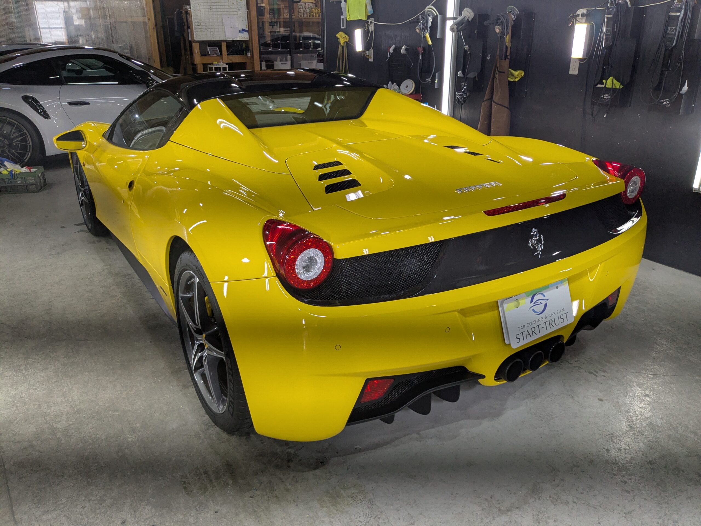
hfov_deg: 65.3
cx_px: 350
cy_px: 263
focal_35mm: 27
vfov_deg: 51.4
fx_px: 547
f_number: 1.73
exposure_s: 1/254
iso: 76
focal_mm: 4.38
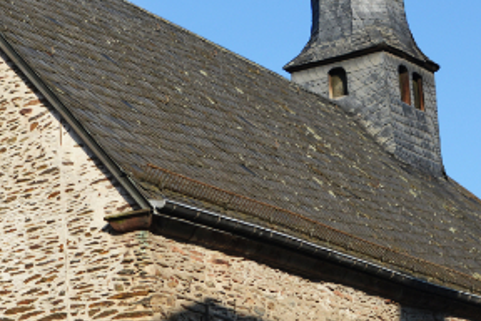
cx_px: 157
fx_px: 1483
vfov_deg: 12.3
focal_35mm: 111
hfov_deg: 18.4
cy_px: 280
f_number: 5
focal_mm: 32
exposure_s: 1/1600
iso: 250
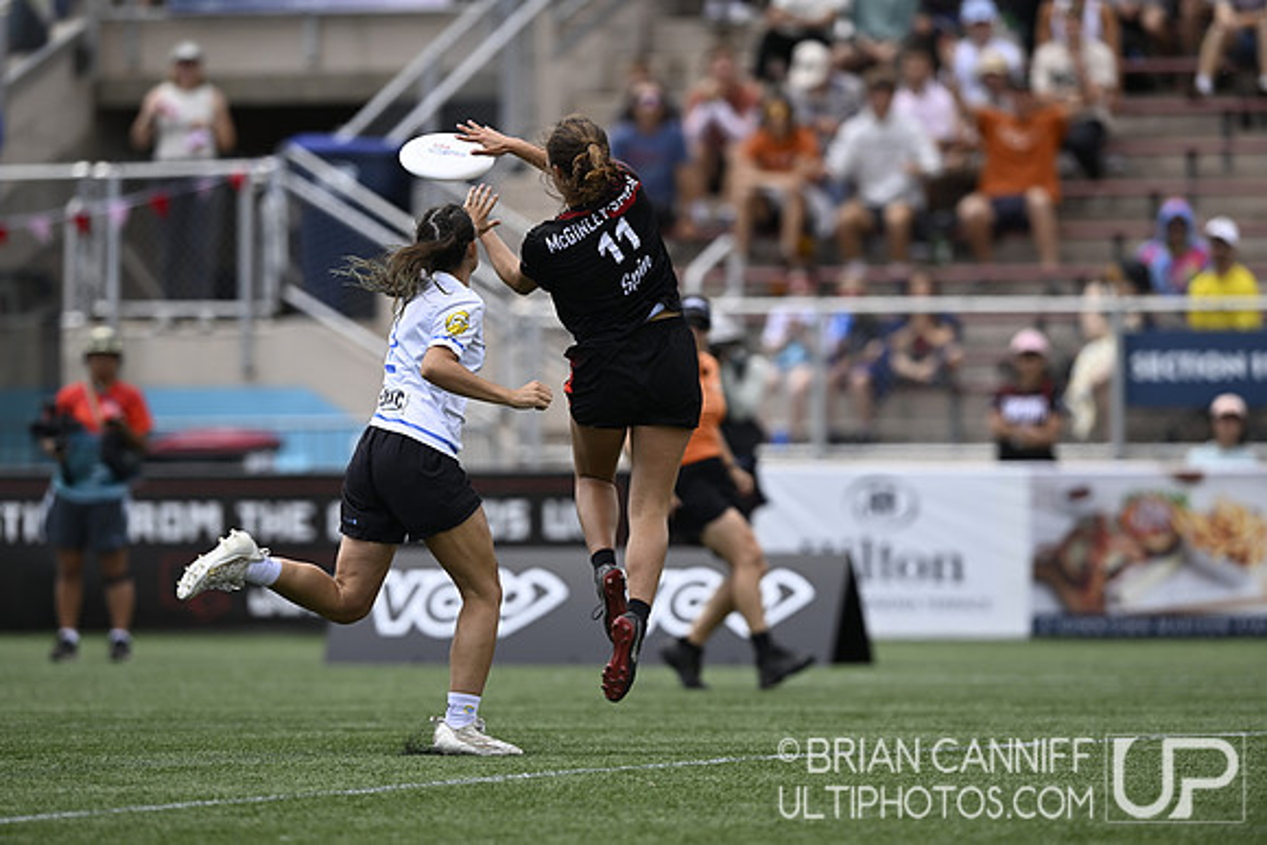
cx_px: 634
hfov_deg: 5.2
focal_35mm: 400
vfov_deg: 3.4
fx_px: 14080
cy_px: 422
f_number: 4
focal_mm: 400
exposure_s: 1/1250
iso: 200
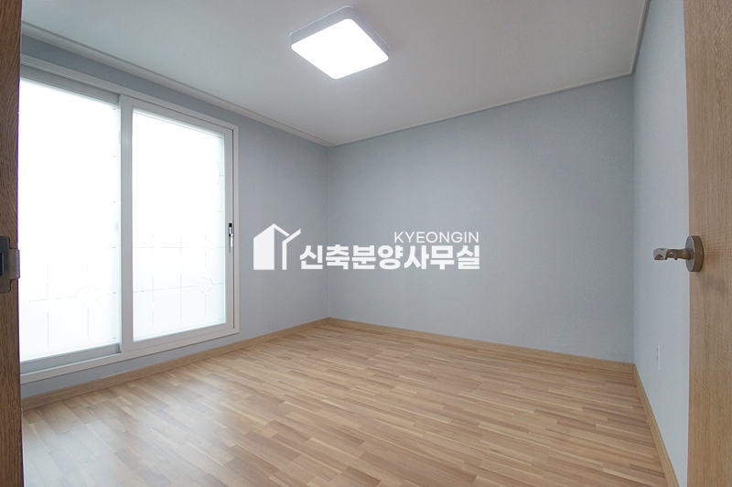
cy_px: 244
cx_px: 366
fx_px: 305
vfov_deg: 77.2
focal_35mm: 15
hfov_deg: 100.4
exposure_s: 1/40
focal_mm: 10
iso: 800
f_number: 6.3
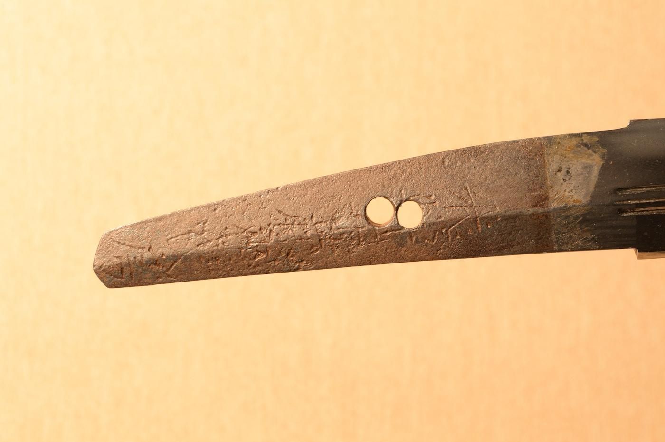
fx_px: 1938
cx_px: 332
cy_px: 221
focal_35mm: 105
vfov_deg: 13.0
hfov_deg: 19.5
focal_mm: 70
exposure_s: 1/2
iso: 400
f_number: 11
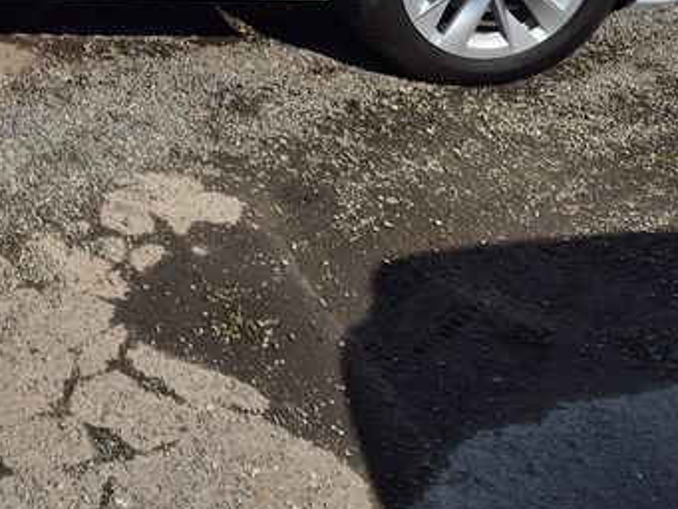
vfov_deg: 19.2
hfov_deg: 24.9
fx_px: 1352
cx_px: -175
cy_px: -213
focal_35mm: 69
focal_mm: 5.4
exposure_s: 1/4160
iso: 25
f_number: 1.8
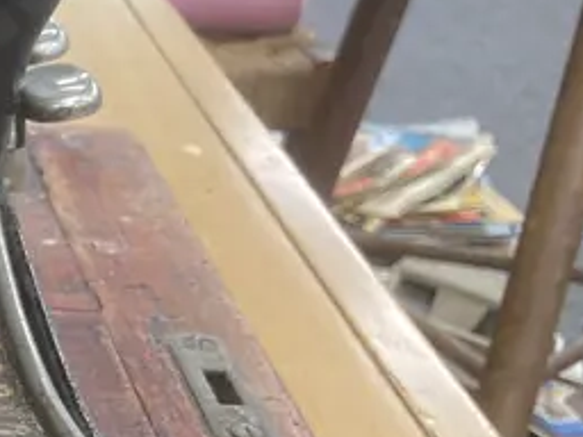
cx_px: -512
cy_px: 378
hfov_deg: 14.9
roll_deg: -1.6
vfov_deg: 13.1
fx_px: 1886
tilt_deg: -26.5
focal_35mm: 112
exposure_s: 1/50
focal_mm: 3.99
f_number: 1.8
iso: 250
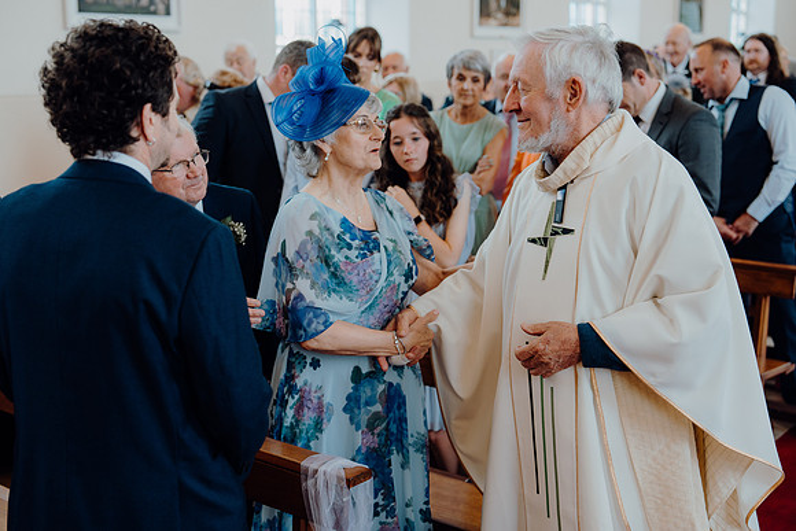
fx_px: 1062
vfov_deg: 28.1
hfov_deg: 41.1
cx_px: 398
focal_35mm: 48
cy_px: 266
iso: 800
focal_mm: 48
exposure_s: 1/200
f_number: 2.8
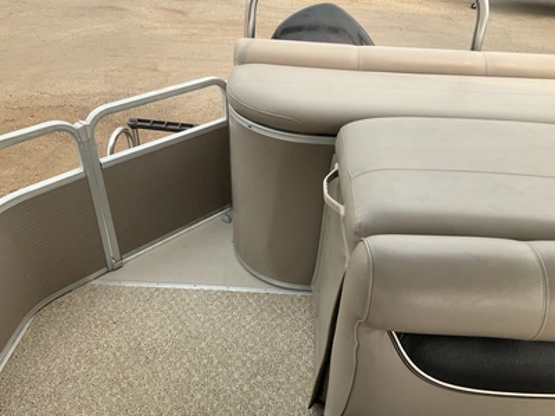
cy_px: 208
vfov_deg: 48.2
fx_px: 465
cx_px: 278
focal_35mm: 29
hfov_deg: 61.7
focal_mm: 3
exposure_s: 1/842
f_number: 1.8
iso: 25
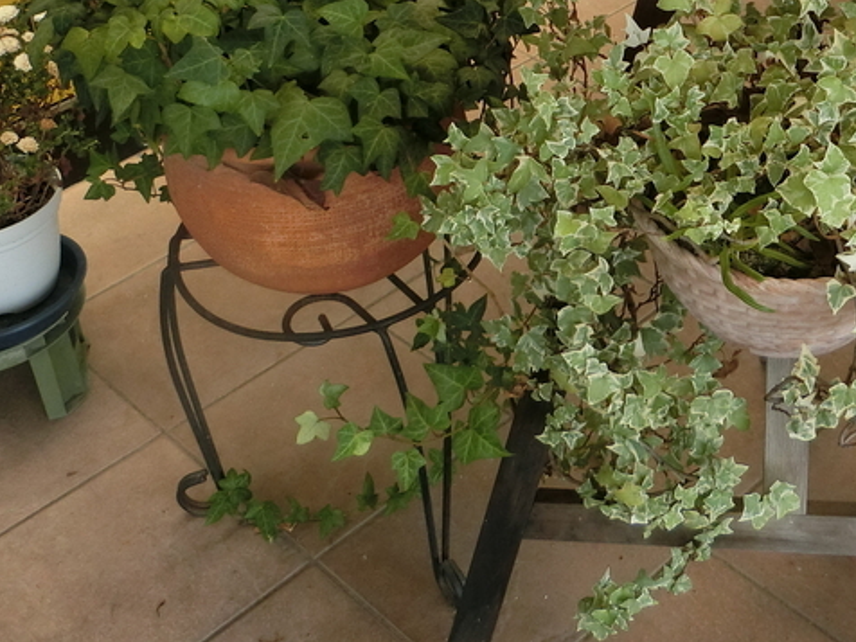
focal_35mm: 63
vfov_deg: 22.3
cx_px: 709
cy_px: -13
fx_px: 1558
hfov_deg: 29.9
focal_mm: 4.5
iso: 80
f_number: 3.5
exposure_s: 1/125
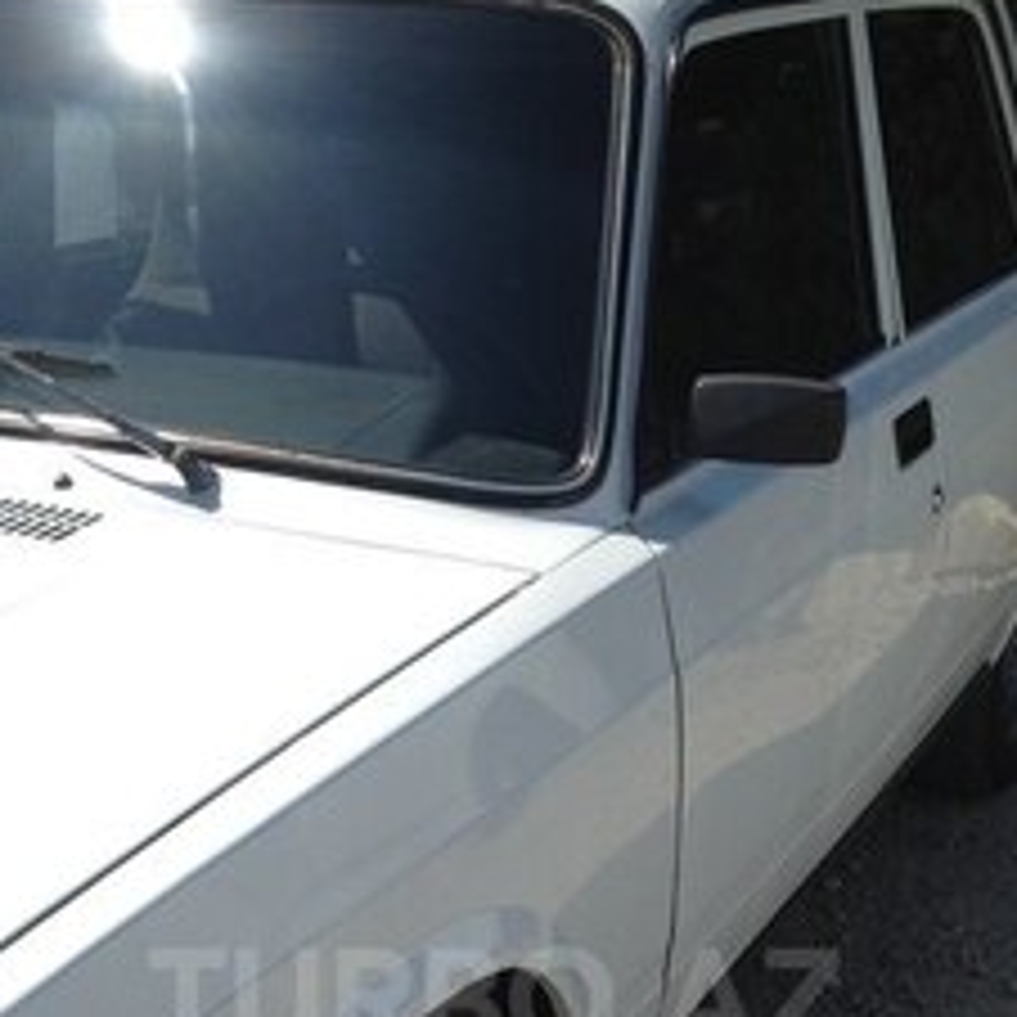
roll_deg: +0.3
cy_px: 999
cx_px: 495
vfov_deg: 24.3
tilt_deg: -27.0
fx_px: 2260
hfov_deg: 25.4
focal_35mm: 68
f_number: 2.4
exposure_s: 1/2208
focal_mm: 4.28
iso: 50
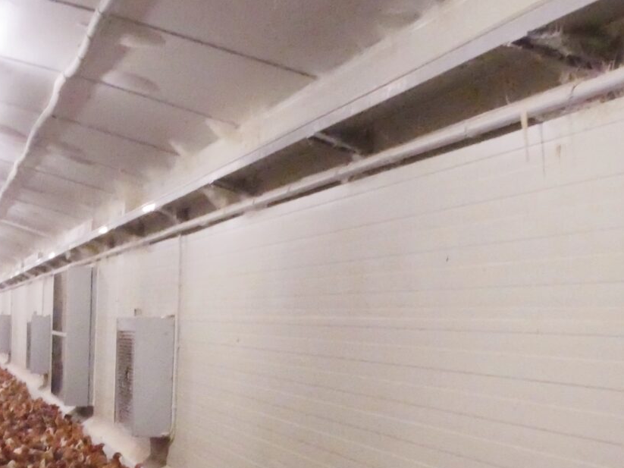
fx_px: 1009
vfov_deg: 25.4
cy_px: 411
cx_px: -58
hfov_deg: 30.8
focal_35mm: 56
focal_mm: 12
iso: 8000
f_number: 8
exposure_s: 1/10
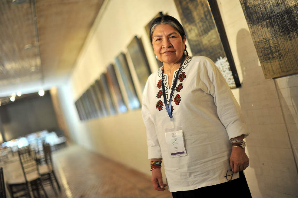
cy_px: 99
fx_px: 414
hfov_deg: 39.6
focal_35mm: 50
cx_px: 149
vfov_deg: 27.0
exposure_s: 1/250
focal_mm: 50
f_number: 1.4
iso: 1250
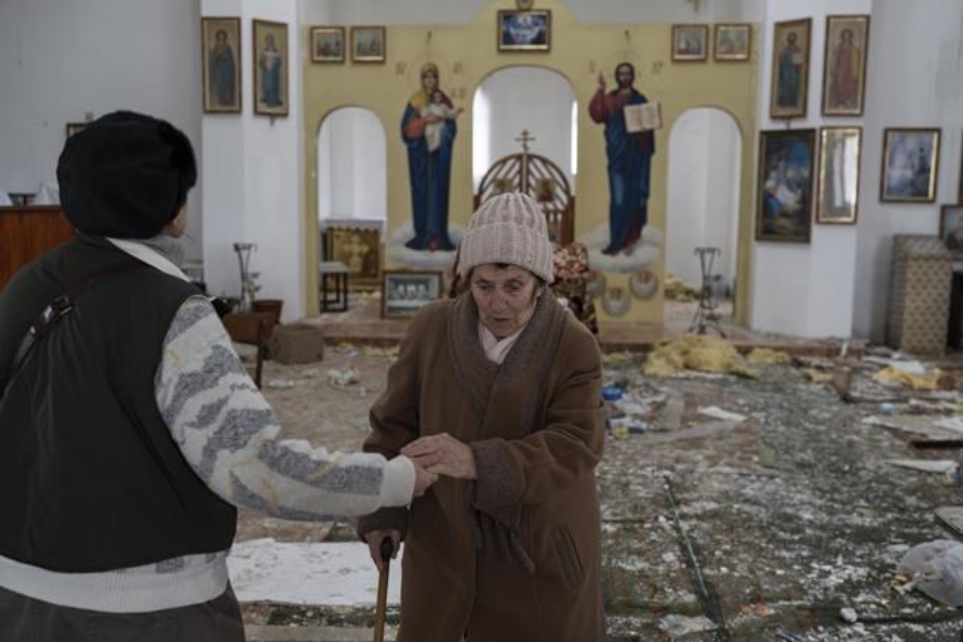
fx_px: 936
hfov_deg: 54.4
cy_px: 321
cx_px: 482
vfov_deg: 37.8
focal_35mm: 35
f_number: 2.8
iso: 400
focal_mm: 35
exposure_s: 1/160
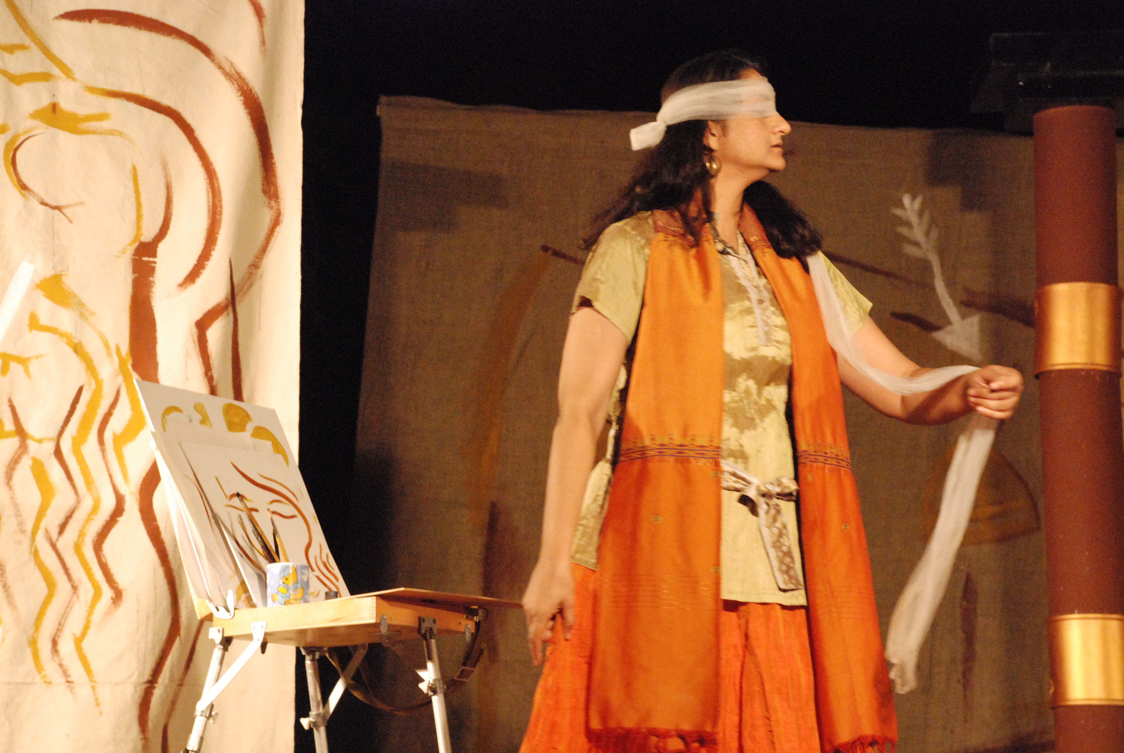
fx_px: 3282
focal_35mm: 105
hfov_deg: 19.4
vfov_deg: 13.1
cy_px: 376
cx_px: 562
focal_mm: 70
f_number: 7.1
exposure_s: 1/60
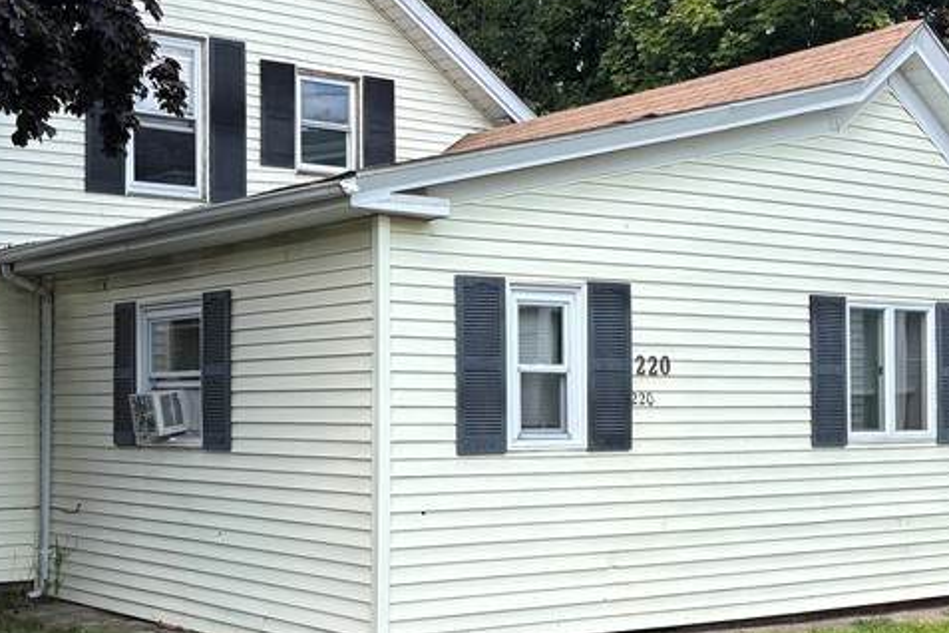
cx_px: 422
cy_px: 356
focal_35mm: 58
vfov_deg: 23.4
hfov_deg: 34.5
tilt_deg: +0.7
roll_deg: +0.4
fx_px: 1529
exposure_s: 1/1007
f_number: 1.6
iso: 50
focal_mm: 5.96
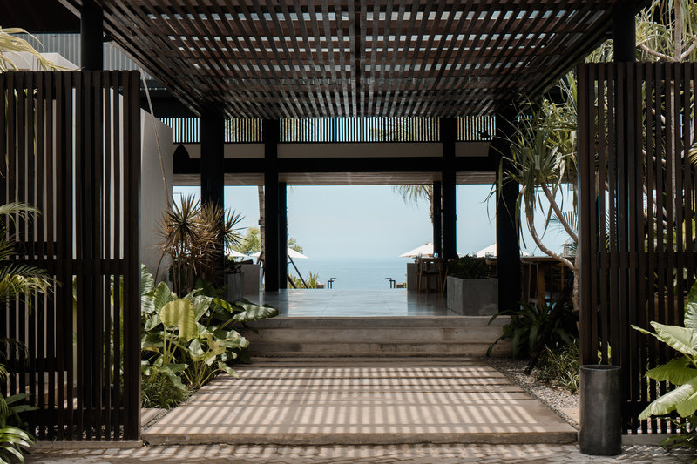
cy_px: 232
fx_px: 1016
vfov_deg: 25.7
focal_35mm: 52
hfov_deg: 37.9
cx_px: 348
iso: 100
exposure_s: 1/640
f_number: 4.5
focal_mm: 35
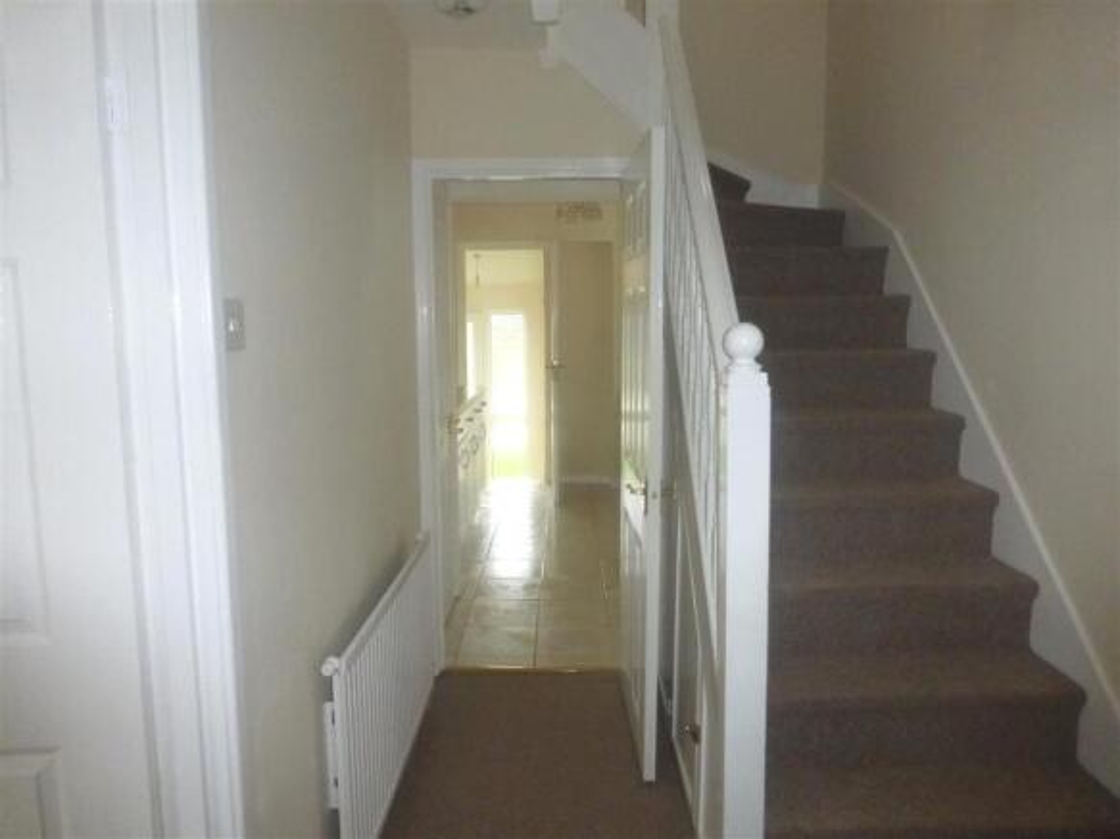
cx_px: 560
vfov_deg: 56.8
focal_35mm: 24
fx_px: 776
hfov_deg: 71.6
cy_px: 420
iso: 800
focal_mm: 4.3
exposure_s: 1/60
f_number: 3.3
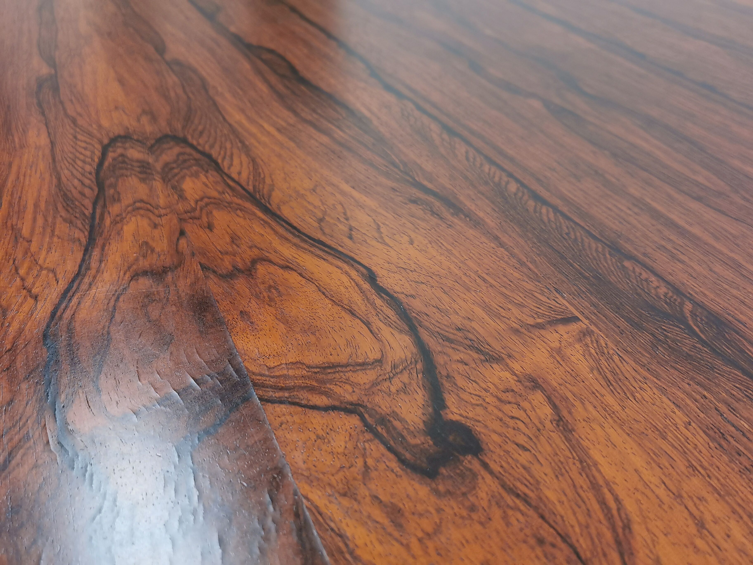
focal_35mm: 42
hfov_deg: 44.8
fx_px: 914
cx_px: 376
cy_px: 282
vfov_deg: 34.3
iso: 100
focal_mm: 5.58
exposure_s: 1/50
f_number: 1.8
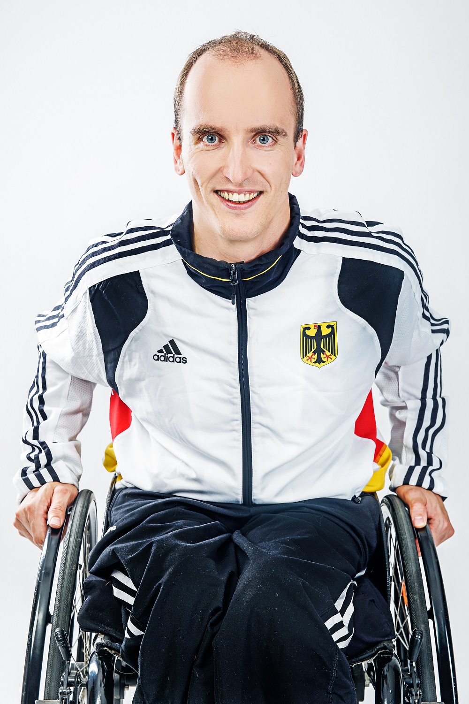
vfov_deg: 33.4
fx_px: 1172
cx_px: 234
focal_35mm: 60
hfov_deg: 22.6
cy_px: 352
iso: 125
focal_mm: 60
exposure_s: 1/125
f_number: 9
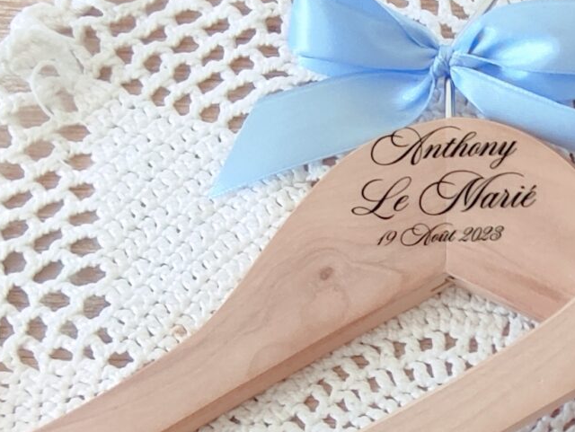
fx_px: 1064
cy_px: 405
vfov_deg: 22.3
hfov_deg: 27.2
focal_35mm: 64
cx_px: 665
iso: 50
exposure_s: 1/456
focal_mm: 1.65
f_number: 2.2
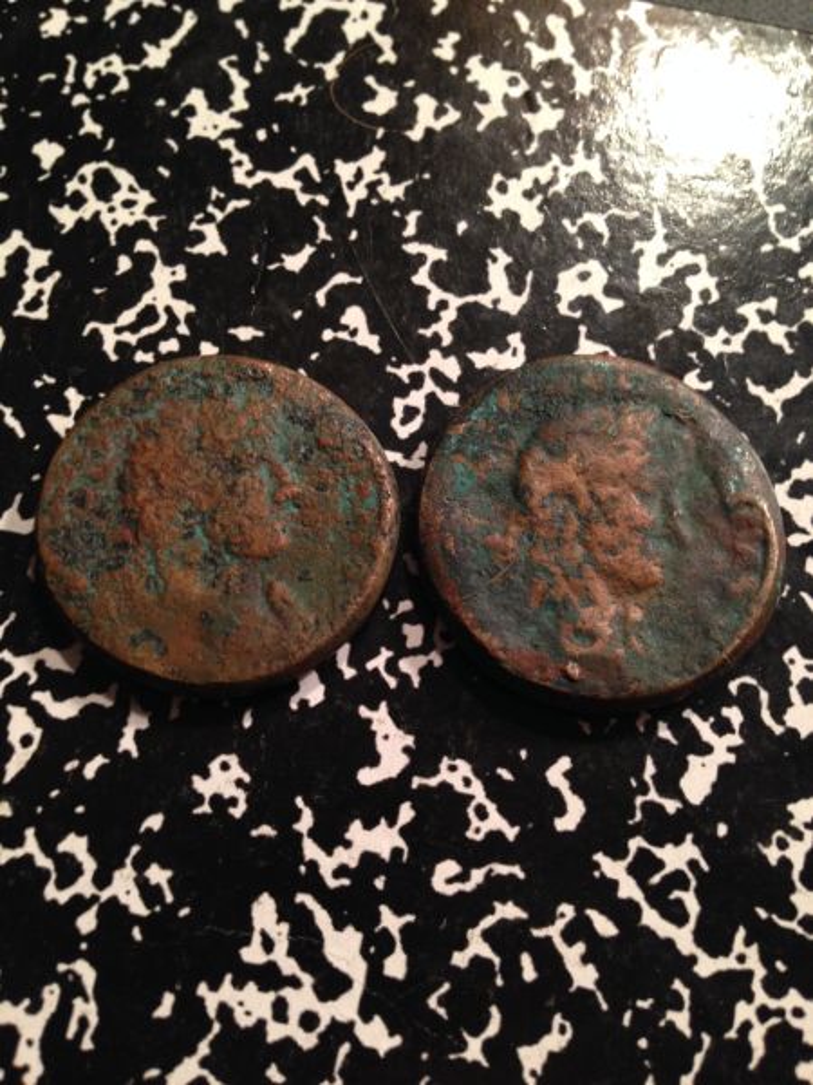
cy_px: 542
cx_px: 406
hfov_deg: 42.9
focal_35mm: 33
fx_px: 1033
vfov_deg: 55.4
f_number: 2.4
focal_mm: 4.12
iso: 200
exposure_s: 1/20
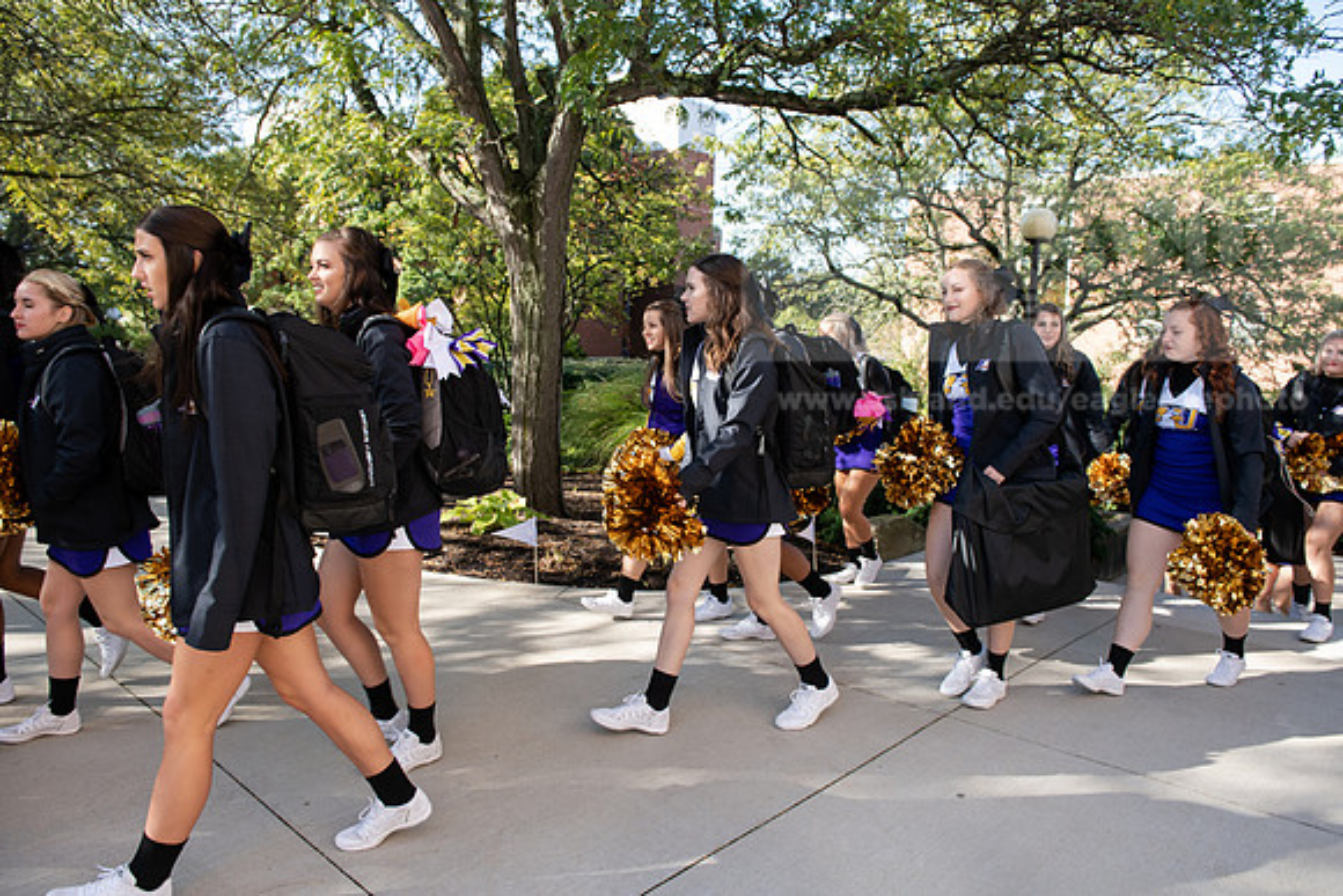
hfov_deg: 73.7
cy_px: 448
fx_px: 896
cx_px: 672
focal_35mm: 24
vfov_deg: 53.2
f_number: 5
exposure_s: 1/320
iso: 320
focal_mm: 24
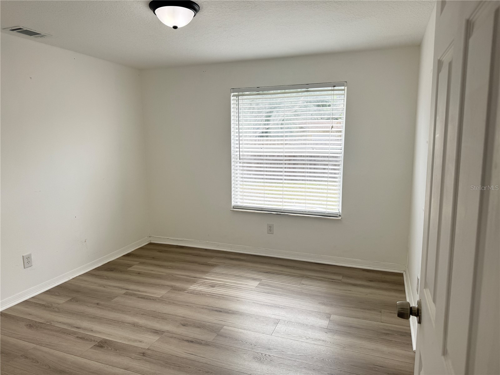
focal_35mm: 24
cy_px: 188
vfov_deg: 56.8
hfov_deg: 71.6
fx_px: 347
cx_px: 250
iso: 80
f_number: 1.78
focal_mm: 6.76
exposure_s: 1/473
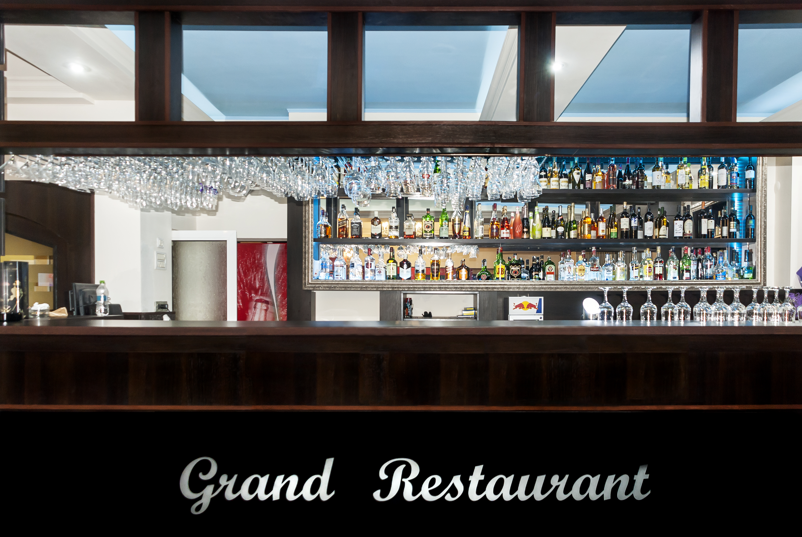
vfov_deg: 48.0
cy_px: 268
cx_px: 401
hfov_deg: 67.3
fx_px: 602
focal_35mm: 27
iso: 200
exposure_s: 1/15
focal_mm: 18
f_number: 4
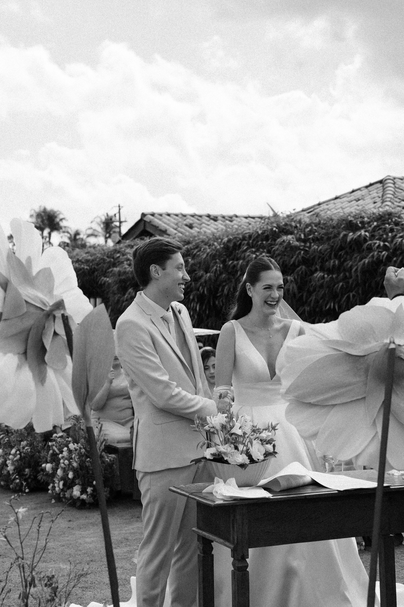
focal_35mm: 64
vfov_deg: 31.2
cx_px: 202
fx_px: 1086
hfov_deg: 21.1
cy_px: 304
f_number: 4
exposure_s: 1/1000
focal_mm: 43
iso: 100
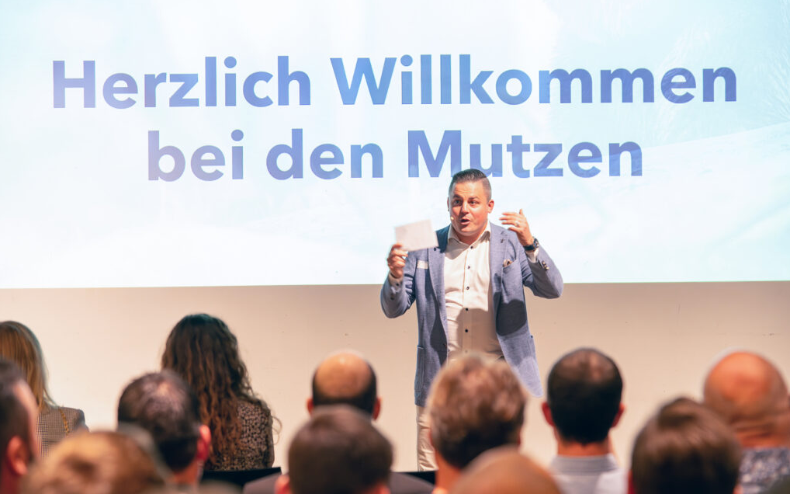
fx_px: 2648
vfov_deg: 10.6
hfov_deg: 17.0
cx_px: 396
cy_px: 244
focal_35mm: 123
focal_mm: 120
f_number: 5
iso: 4000
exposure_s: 1/60
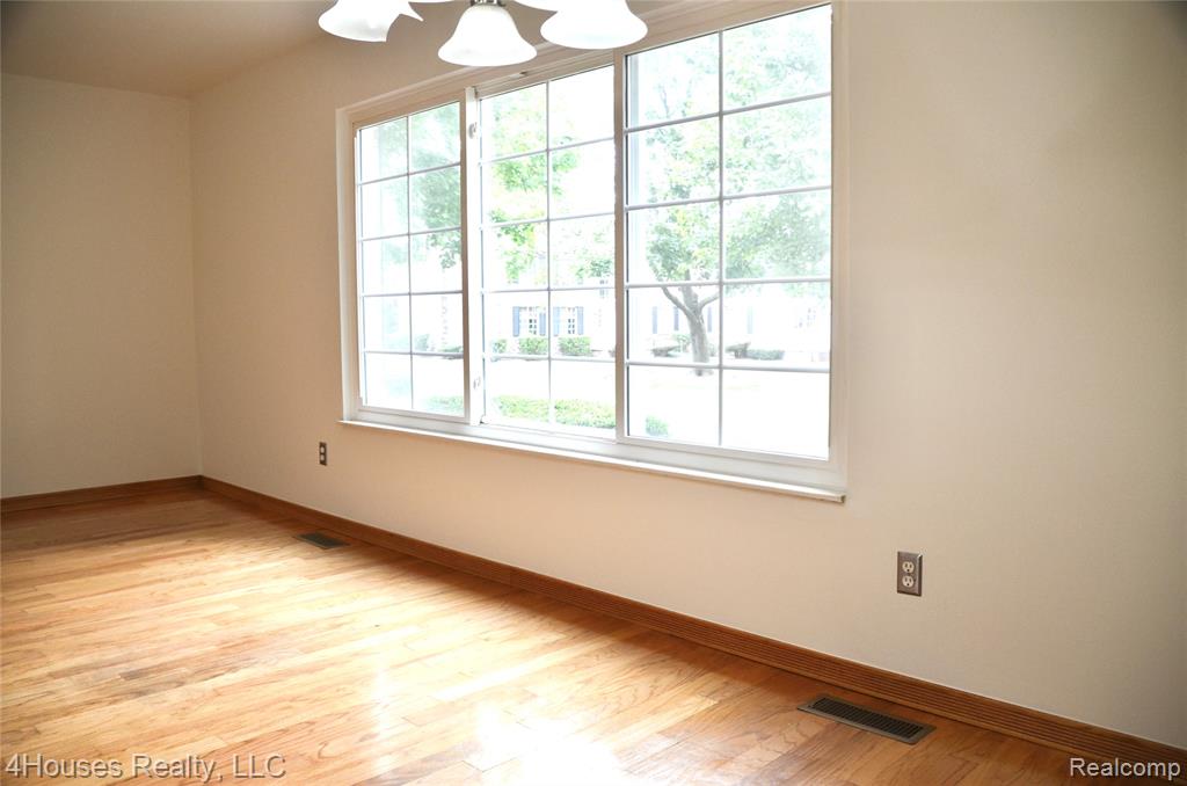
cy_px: 393
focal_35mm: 27
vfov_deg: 47.7
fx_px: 888
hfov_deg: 67.5
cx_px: 594
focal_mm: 18
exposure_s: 1/60
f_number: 4
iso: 400
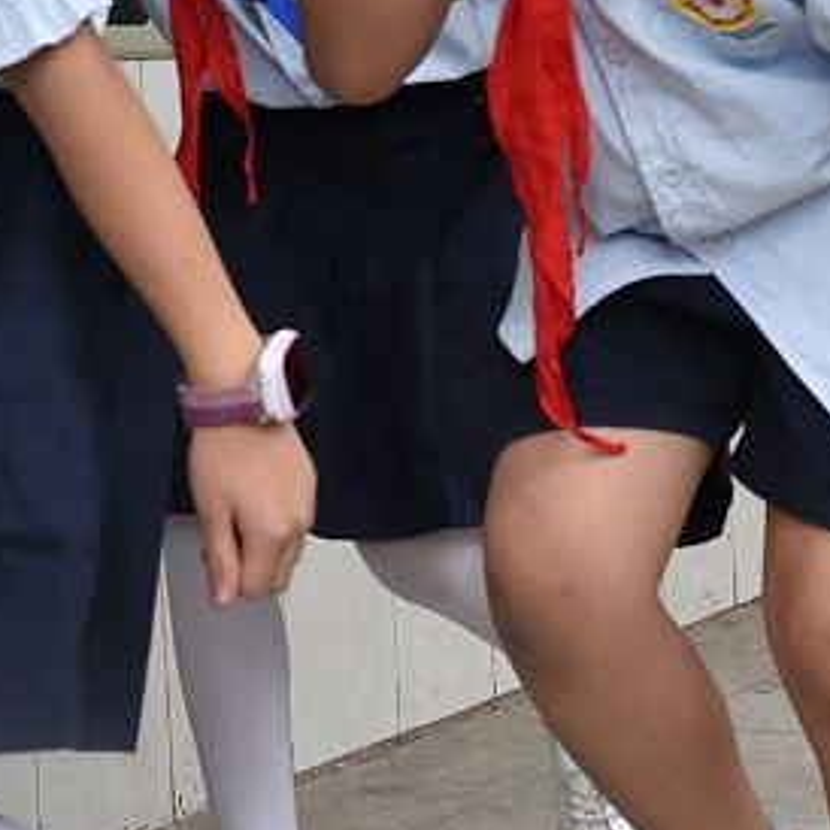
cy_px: -59
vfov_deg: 13.2
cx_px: 924
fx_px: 3527
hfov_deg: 13.2
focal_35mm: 130
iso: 2500
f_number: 7.1
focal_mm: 35
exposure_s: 1/800
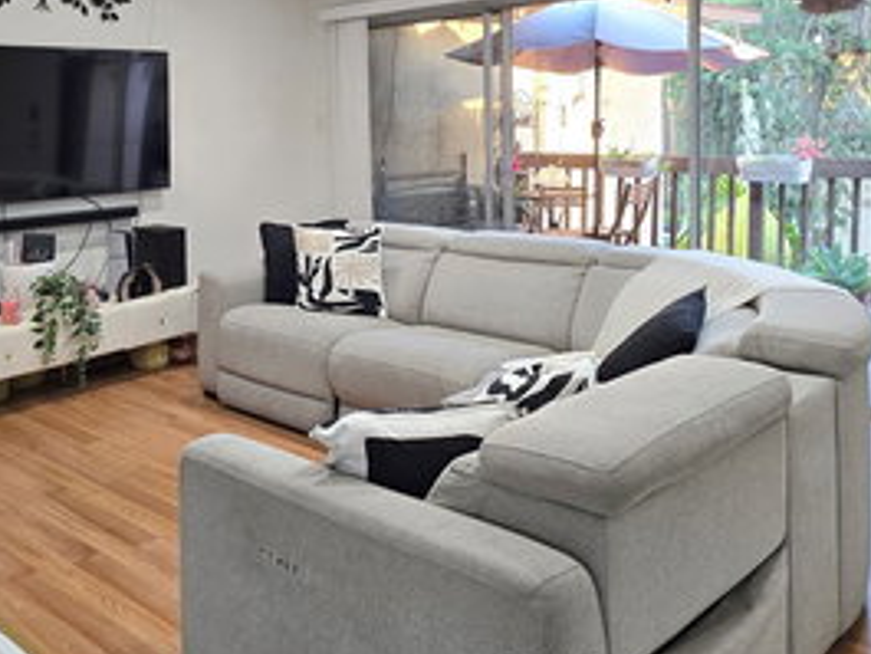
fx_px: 931
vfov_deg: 37.8
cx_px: 327
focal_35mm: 37
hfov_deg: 49.6
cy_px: 171
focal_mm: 6.3
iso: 200
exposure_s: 1/120
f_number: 1.7
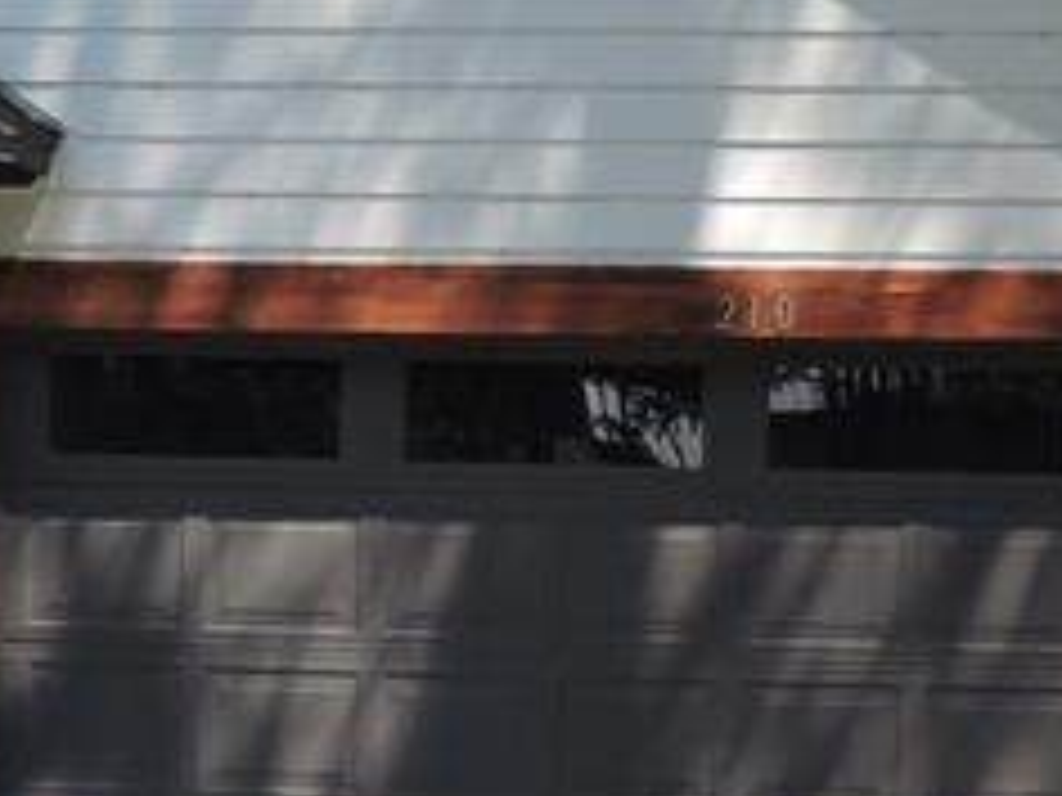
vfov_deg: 14.2
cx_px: 104
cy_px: 499
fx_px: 3191
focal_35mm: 104
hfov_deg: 18.6
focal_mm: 4.3
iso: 100
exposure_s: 1/800
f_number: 3
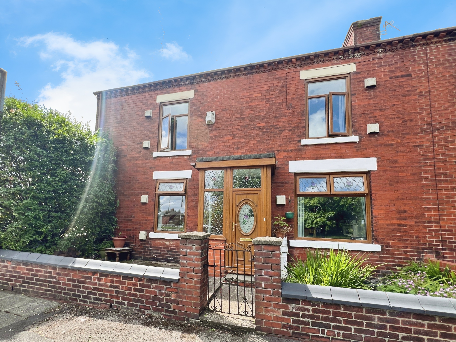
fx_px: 171
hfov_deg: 106.2
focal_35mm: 13
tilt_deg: +10.8
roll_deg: -2.7
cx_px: 228
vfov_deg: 89.9
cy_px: 171
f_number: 1.8
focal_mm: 1.57
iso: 32
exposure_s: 1/364
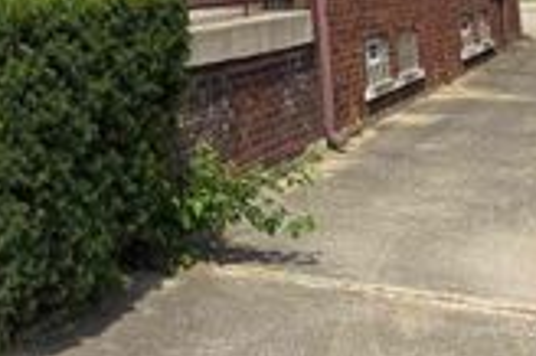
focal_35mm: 76
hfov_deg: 25.4
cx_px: 3
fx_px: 1130
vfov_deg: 15.7
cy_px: -253
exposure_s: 1/4673
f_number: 1.78
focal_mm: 6.76
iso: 80
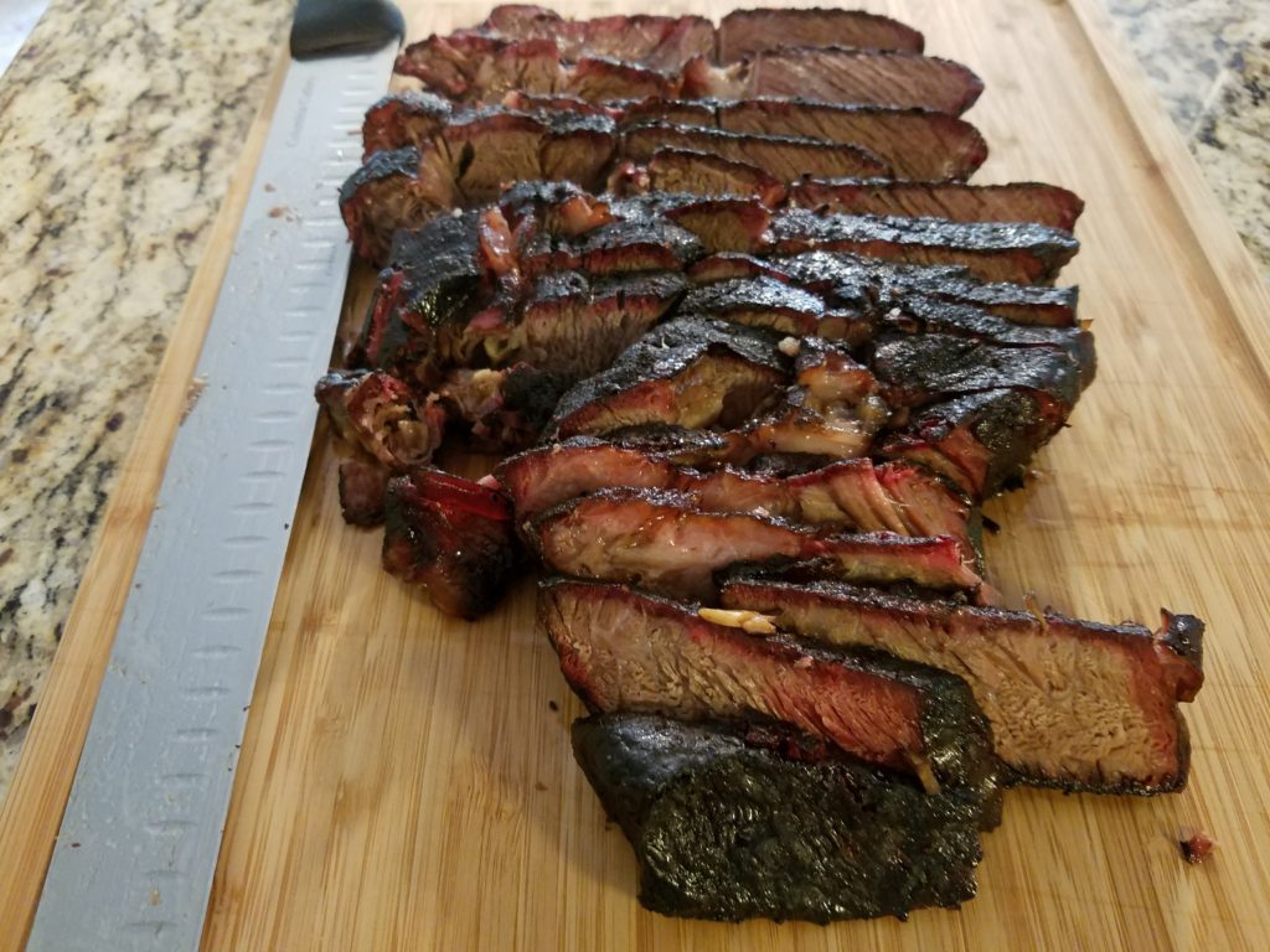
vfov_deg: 53.1
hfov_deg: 67.3
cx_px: 635
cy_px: 476
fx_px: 954
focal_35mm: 26
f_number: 1.7
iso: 320
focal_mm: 4.2
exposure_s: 1/10
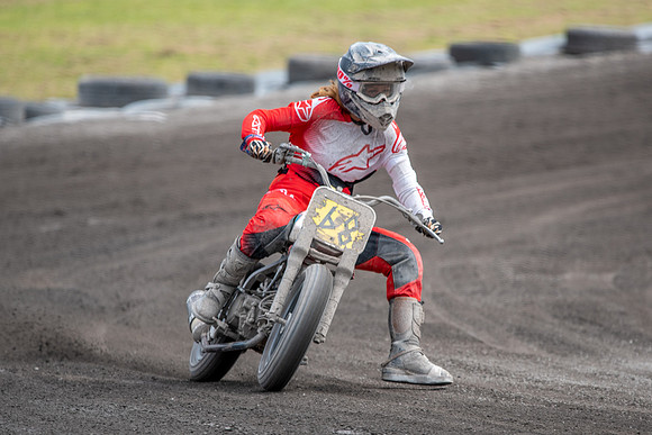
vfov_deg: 1.9
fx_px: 12784
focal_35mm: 706
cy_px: 256
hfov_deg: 2.9
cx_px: 344
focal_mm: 500
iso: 200
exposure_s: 1/400
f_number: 6
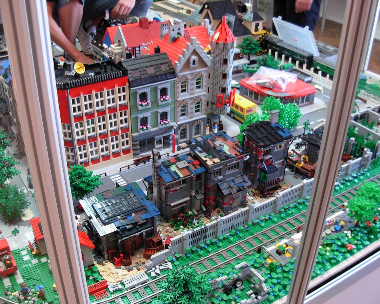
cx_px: 182
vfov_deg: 37.3
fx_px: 450
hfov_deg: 45.8
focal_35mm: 40
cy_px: 152
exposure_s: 1/4
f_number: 2.9
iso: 109
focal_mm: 6.3
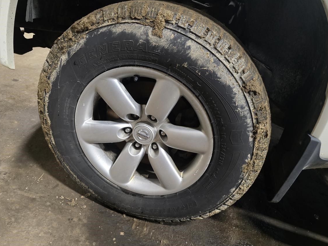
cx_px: 154
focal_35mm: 26
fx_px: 246
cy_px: 138
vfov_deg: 52.9
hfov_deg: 67.2
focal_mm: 6.3
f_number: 1.7
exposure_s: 1/60
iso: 1000
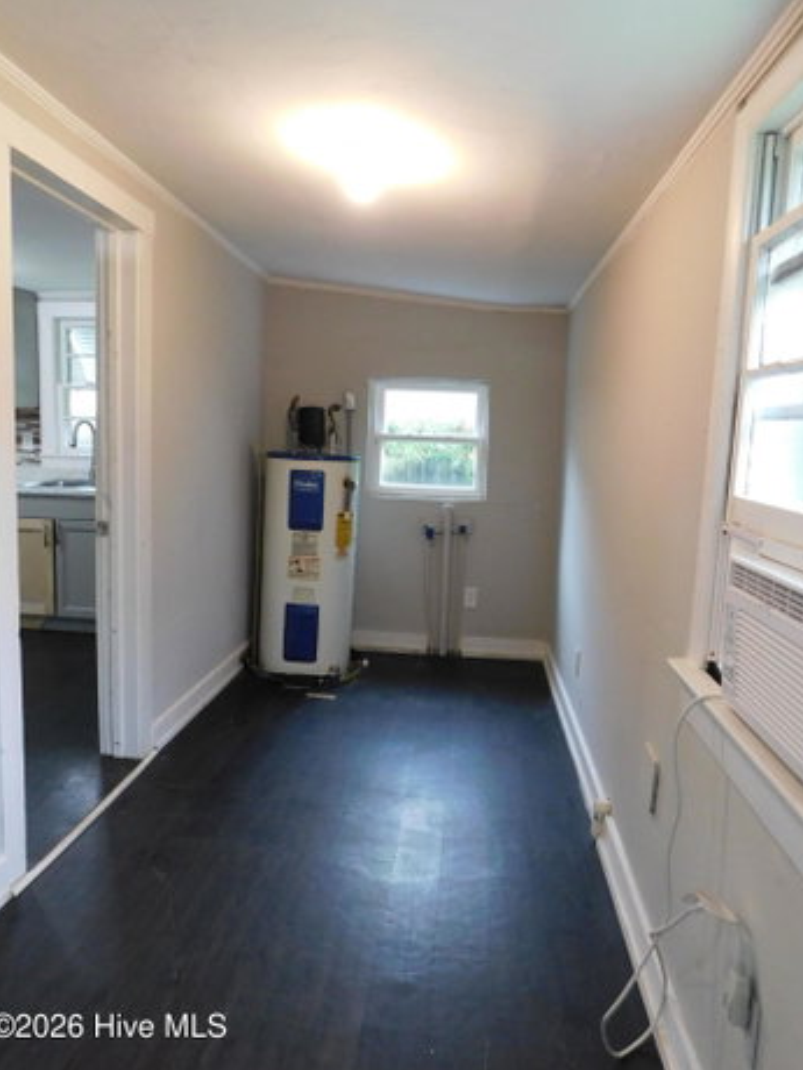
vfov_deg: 71.6
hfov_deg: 56.8
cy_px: 519
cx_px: 407
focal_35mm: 24
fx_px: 742
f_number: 3
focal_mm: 4
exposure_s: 1/25
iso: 400
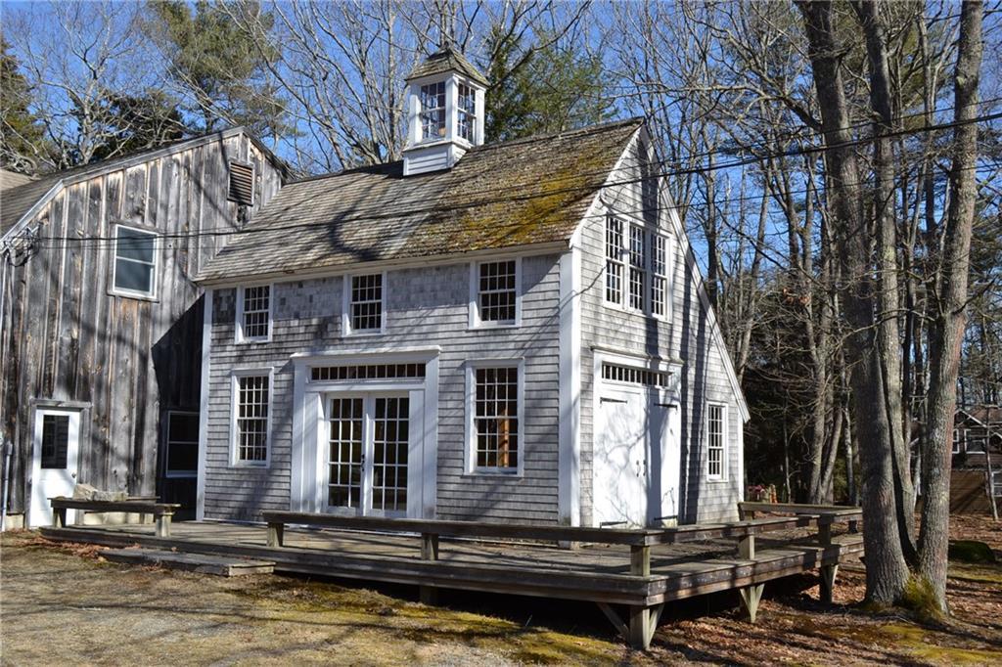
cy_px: 334
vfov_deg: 36.8
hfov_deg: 53.1
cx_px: 501
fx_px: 1002
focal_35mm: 36
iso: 100
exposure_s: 1/200
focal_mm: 24
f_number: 7.1
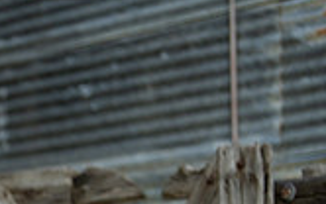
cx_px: -188
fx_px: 1894
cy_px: 363
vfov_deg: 6.1
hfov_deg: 9.5
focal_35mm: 213
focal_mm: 50
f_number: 1.2
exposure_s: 1/2000
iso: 125
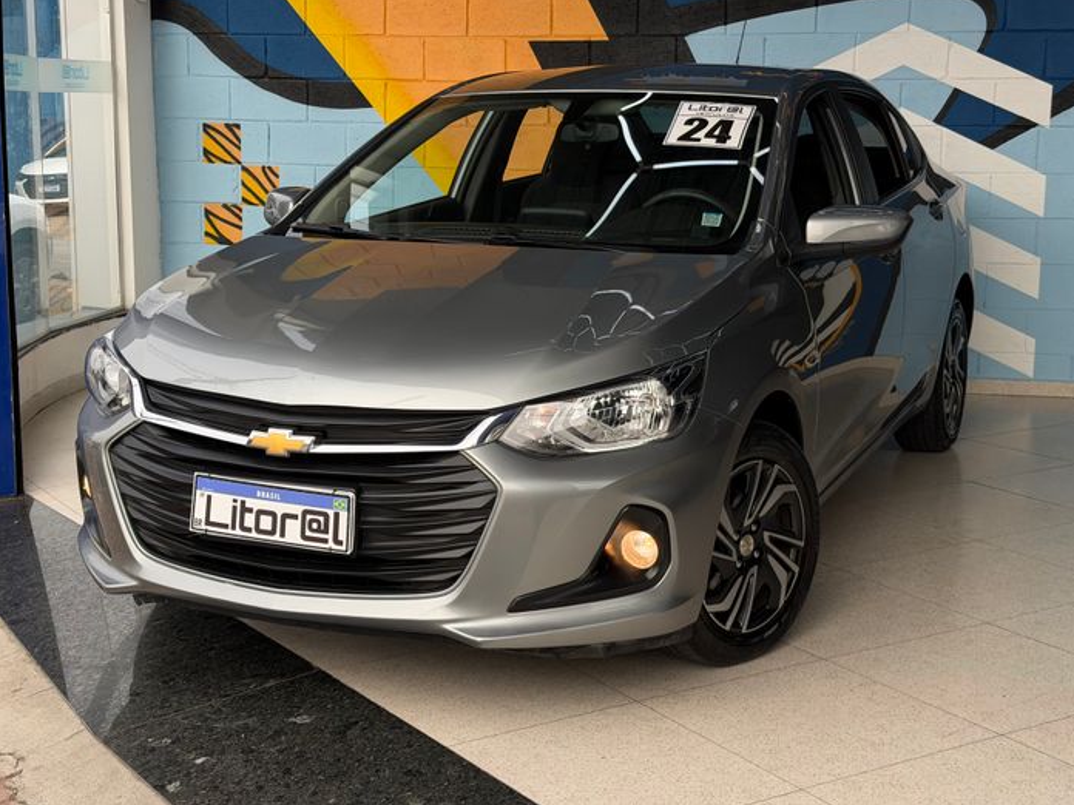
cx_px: 542
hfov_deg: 36.2
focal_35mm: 53
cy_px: 389
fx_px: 1644
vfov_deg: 27.5
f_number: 1.78
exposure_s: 1/1377
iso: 80
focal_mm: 6.76
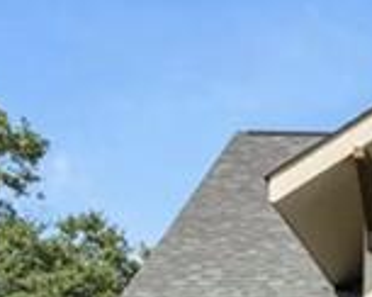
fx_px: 1517
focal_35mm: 138
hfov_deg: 12.7
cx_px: 669
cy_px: 651
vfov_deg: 10.1
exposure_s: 1/1500
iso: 130
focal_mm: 8.38
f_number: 2.8
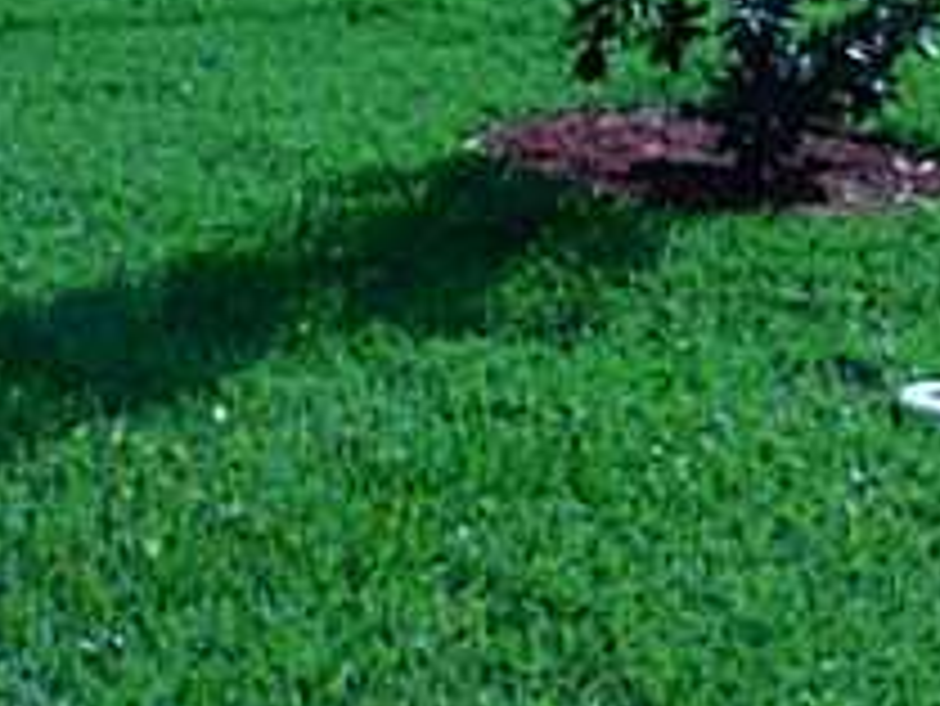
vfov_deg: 15.4
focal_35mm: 88
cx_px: 486
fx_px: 2391
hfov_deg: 22.2
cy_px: -378
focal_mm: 4
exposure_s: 1/1500
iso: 125
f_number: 3
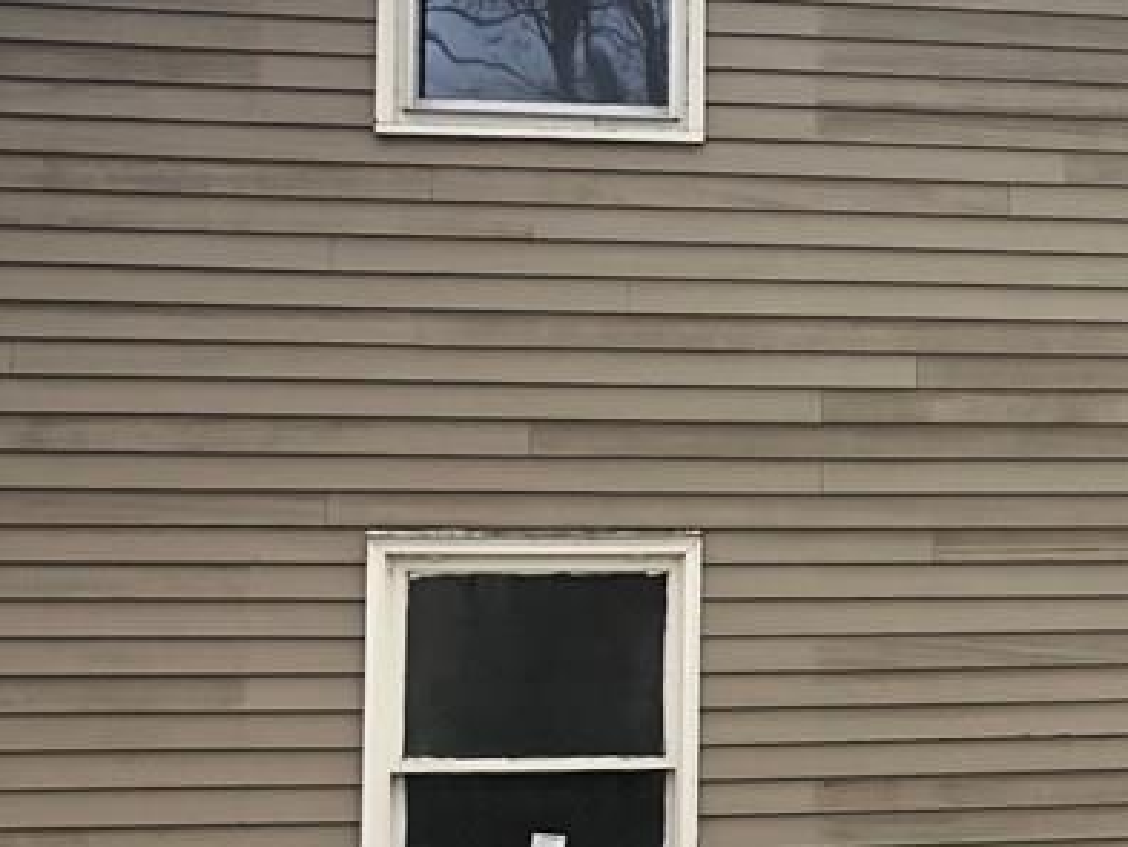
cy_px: 500
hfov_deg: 24.4
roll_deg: +0.6
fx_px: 2380
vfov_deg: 20.2
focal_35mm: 73
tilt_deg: +4.4
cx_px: 1329
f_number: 1.8
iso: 20
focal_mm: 4
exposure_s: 1/279
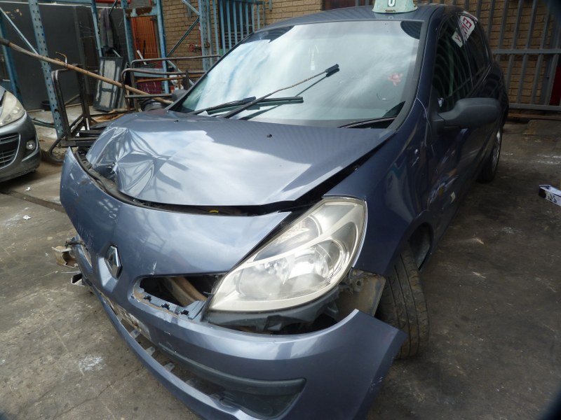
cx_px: 280
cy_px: 210
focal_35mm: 25
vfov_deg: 54.9
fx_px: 405
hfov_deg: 69.4
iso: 80
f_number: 4
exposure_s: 1/160
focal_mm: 4.5
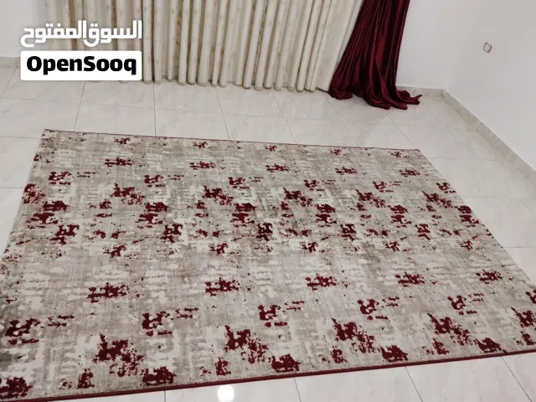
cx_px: 268
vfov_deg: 48.2
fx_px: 449
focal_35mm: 29
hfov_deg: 61.7
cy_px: 201
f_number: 1.8
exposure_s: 1/50
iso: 400
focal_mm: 4.22
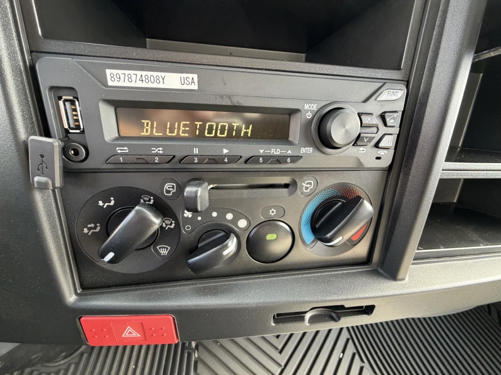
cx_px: 250
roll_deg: -1.8
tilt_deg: -38.5
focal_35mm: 14
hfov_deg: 102.1
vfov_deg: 85.7
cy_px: 188
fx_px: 203
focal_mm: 2.22
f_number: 2.2
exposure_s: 1/91
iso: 320
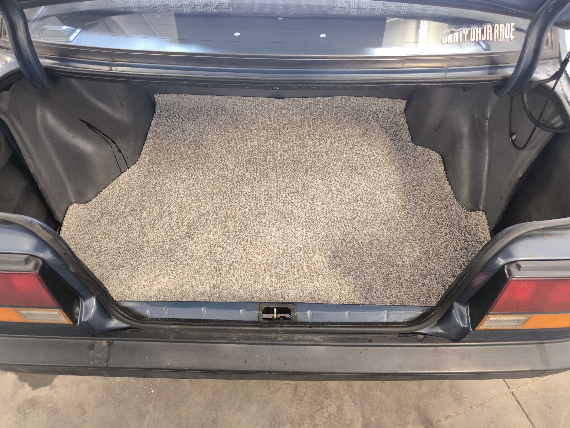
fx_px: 395
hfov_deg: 71.6
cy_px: 214
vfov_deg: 56.8
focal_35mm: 24
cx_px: 285
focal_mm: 6.92
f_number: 1.9
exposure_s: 1/25
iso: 640
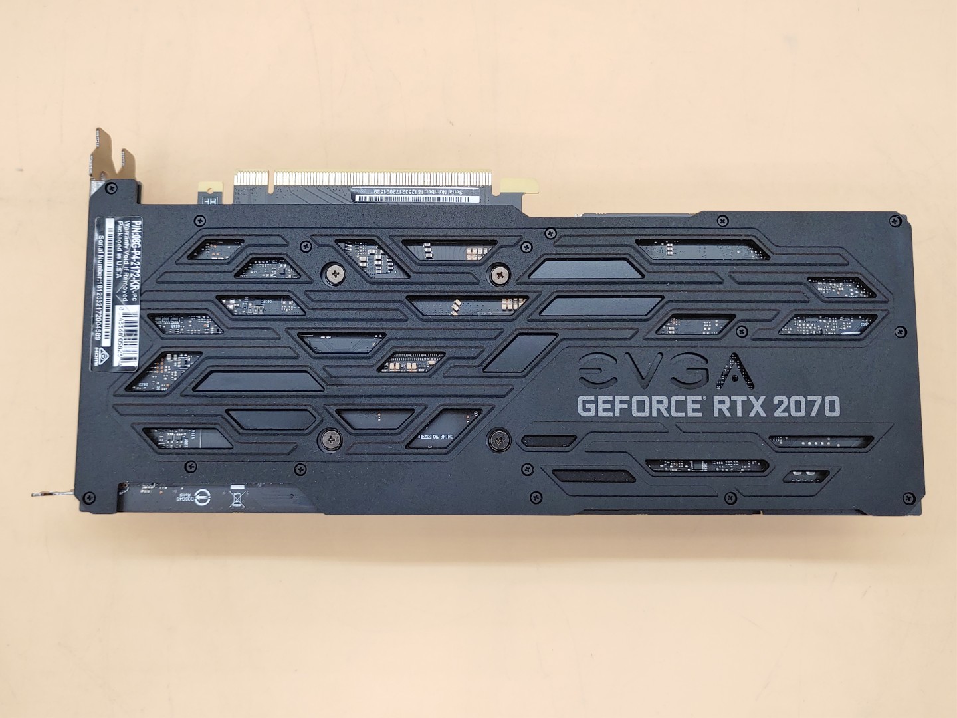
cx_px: 478
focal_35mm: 31
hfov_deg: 58.4
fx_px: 857
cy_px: 359
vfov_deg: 45.4
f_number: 1.8
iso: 50
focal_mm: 4.36
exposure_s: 1/98
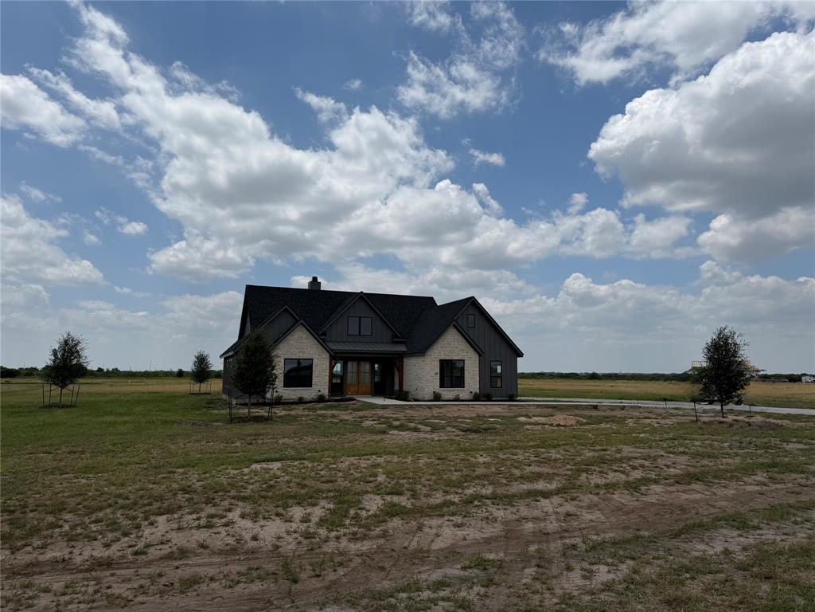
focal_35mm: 24
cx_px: 408
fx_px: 565
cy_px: 306
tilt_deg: +6.9
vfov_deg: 56.8
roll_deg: -0.9
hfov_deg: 71.6
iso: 80
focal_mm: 6.76
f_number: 1.78
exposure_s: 1/11905
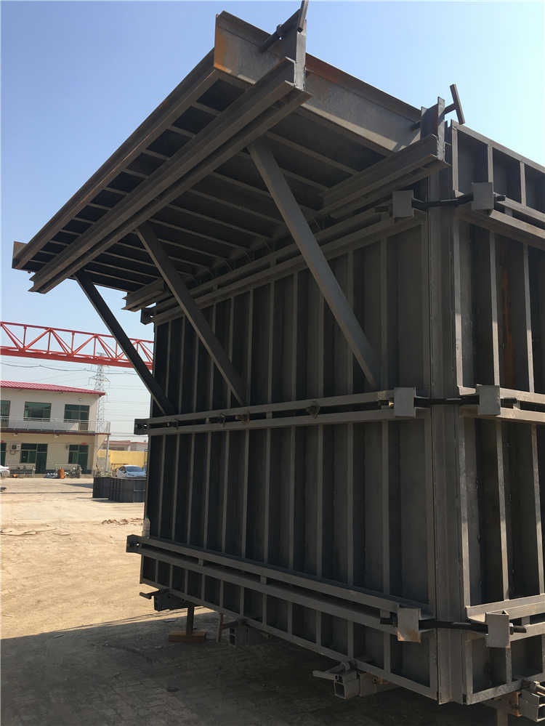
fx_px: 608
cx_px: 272
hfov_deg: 48.3
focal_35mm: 29
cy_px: 363
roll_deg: -2.1
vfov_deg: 61.6
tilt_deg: +8.6
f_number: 2.2
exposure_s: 1/874
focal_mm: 4.15
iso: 25
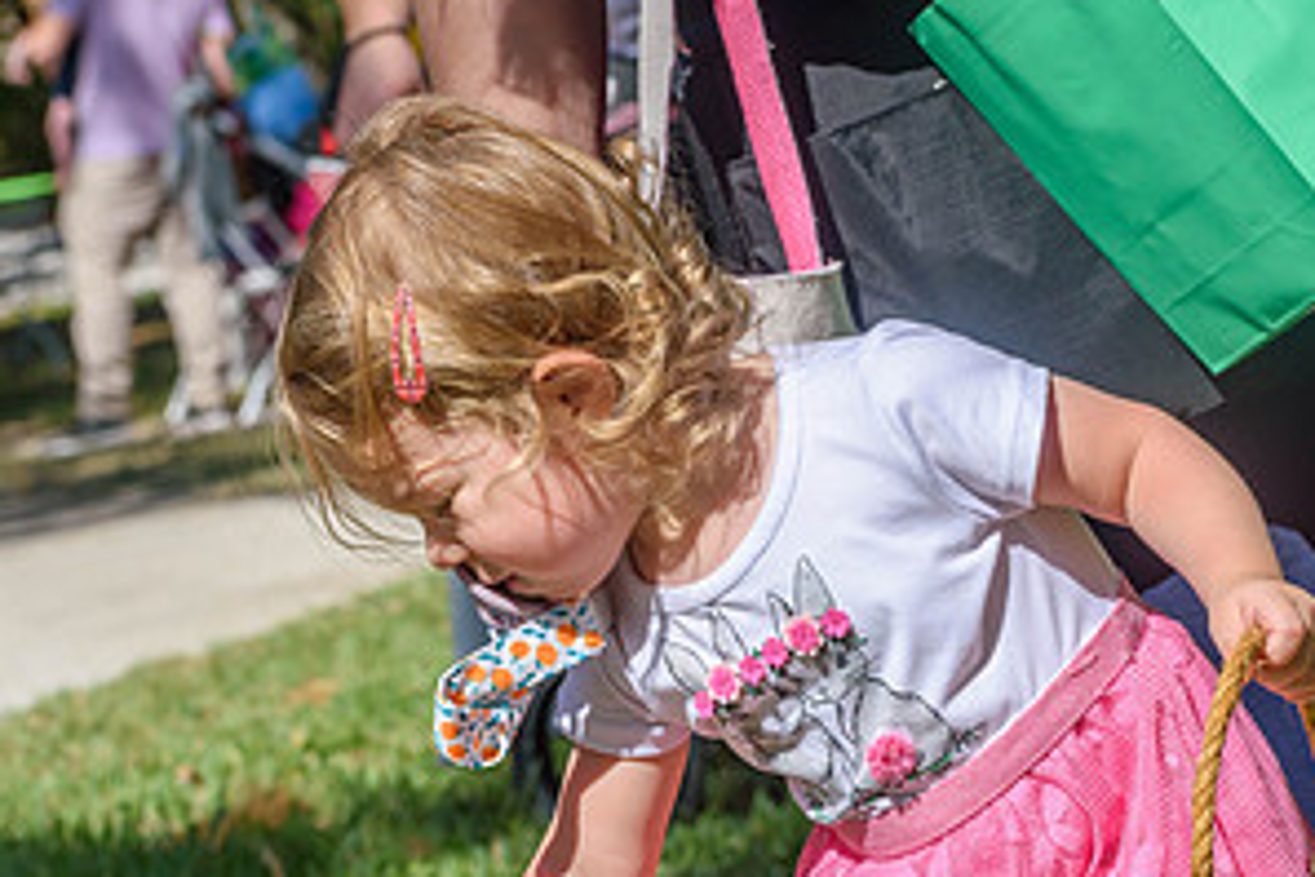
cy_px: 895
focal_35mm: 182
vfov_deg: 7.5
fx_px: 6648
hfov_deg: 11.3
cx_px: 655
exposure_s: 1/1000
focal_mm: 80
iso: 200
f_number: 8
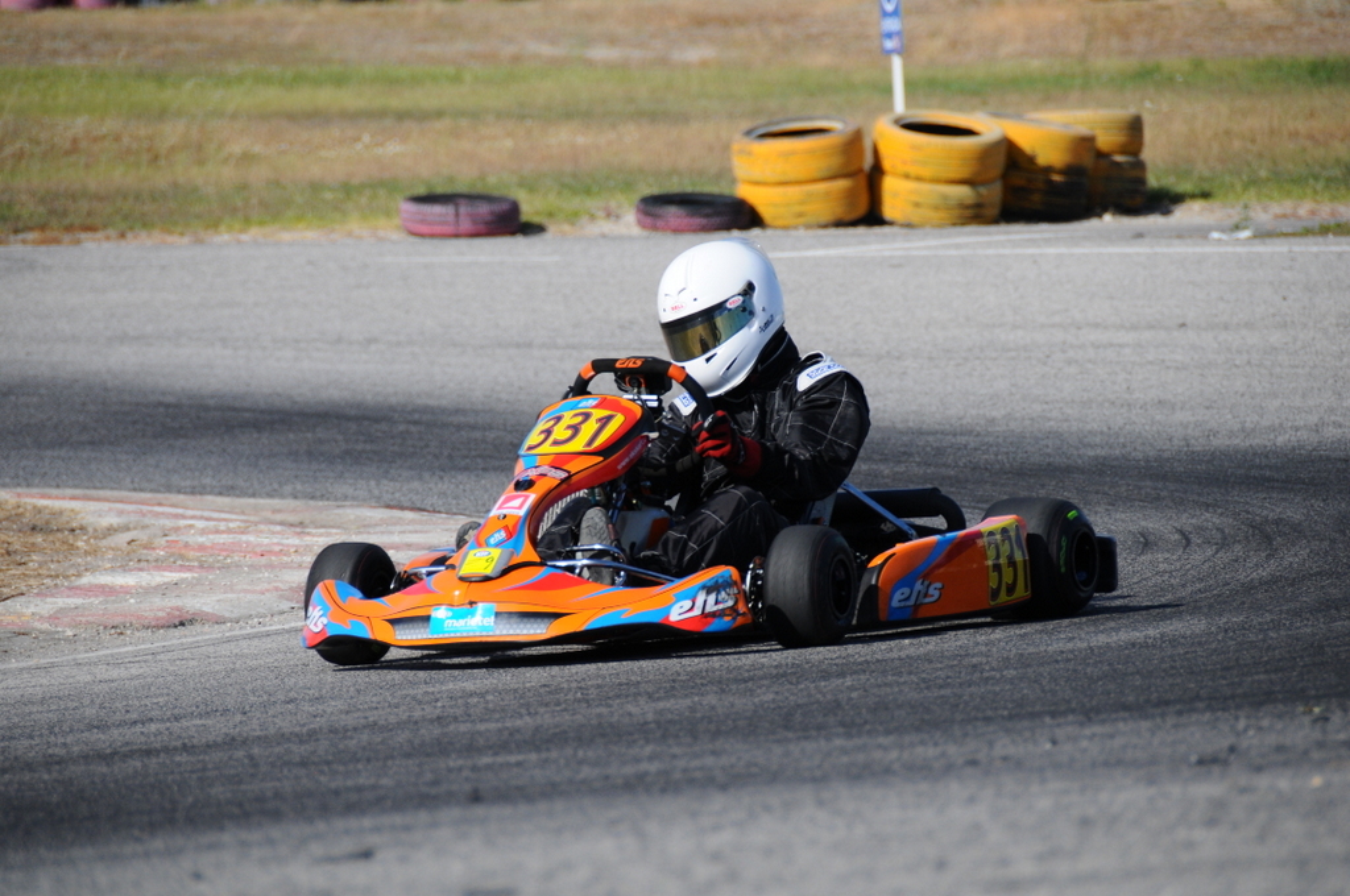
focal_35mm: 300
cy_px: 448
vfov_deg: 4.6
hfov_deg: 6.9
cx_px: 675
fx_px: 11236
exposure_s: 1/2000
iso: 400
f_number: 5.6
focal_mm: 200
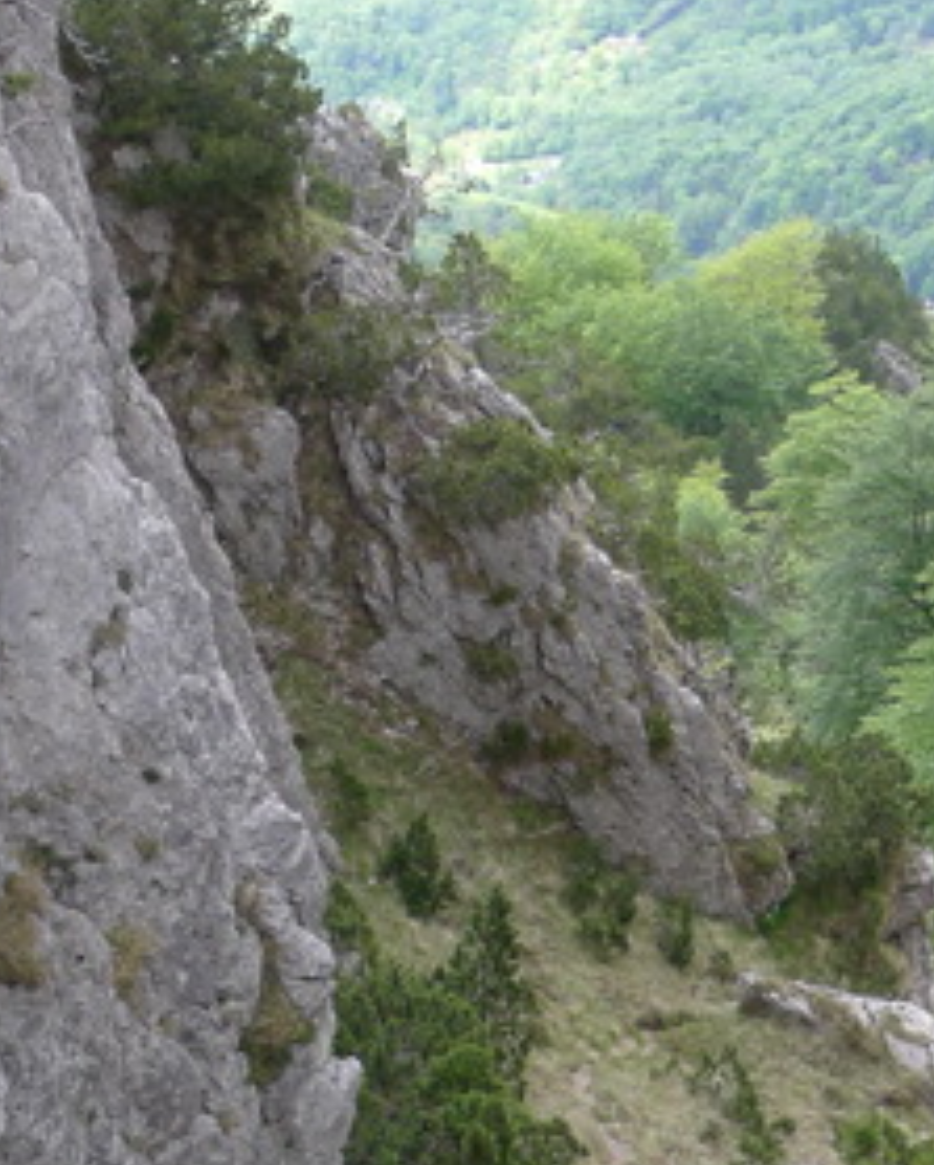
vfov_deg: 23.1
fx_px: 2794
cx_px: 1060
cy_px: 985
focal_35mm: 81
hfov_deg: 18.2
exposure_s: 1/125
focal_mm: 6.4
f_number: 2.2
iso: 80
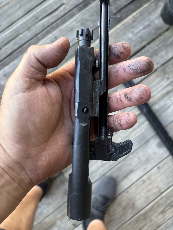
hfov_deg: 53.1
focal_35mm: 26
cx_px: 86
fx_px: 173
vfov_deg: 67.3
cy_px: 115
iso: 125
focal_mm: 5.96
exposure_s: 1/108
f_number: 1.6
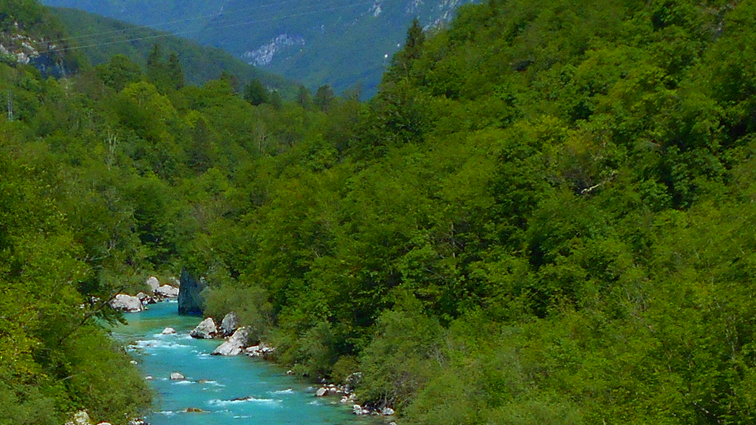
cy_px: 496
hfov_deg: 22.3
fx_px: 1904
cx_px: 210
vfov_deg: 12.5
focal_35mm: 95
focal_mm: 5.1
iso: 80
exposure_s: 1/1250
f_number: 3.4
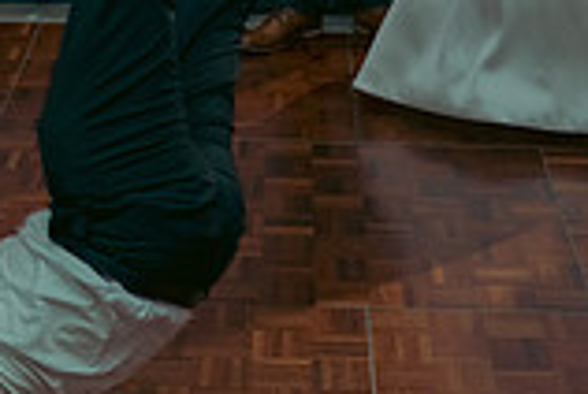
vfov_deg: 12.5
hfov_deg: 18.5
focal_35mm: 110
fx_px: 1800
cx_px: 272
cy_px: 95
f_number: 3.5
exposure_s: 1/160
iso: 2500
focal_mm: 30
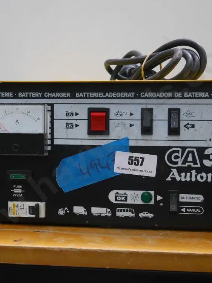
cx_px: 108
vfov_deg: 45.8
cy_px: 141
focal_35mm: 41
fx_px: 335
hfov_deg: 35.1
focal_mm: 15
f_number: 4
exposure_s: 1/125
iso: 3200
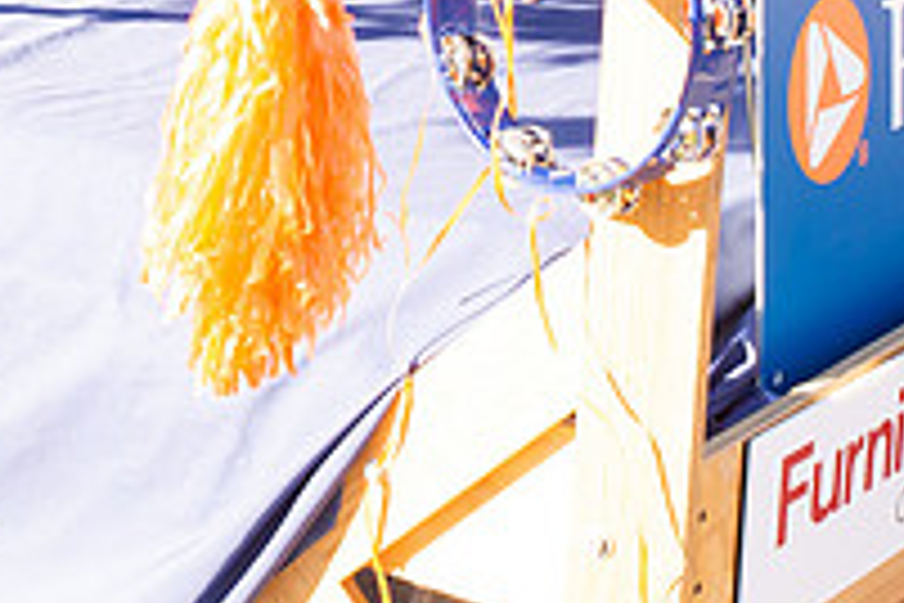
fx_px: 2938
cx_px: -4
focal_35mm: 117
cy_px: -134
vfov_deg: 11.5
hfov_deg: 17.1
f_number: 8
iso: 500
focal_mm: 36
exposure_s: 1/200
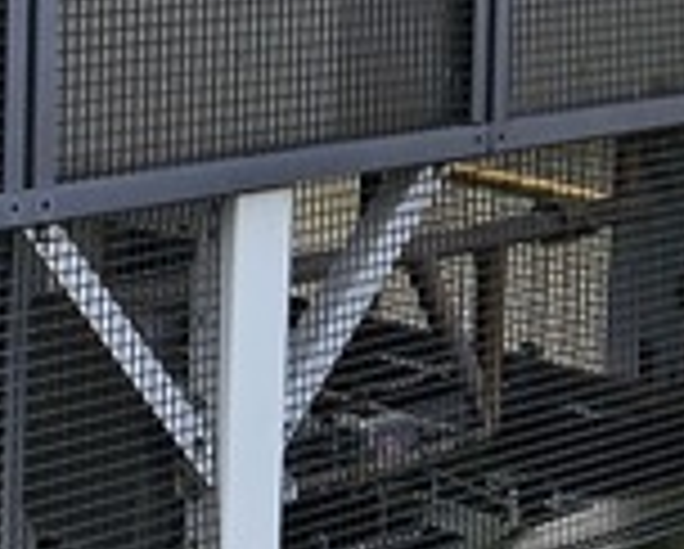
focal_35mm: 118
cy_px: -180
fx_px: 2392
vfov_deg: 12.6
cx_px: -441
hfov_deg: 14.7
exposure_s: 1/518
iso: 25
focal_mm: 5.4
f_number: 1.8
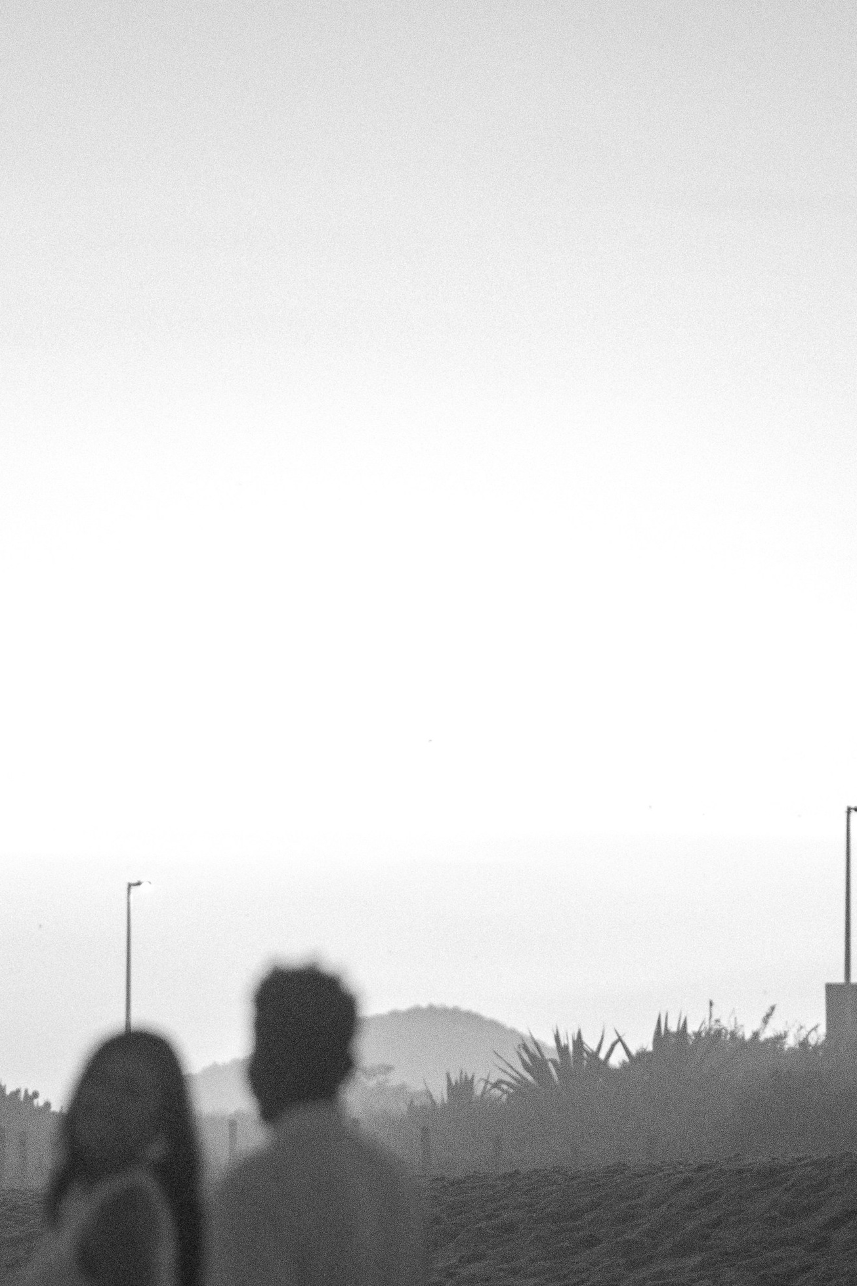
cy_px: 1214
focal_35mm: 250
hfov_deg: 5.5
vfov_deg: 8.2
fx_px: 8923
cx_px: 193
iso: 2000
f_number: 1.8
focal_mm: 85
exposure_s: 1/1000
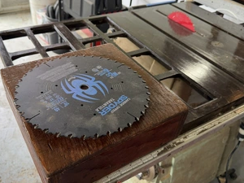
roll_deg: -4.8
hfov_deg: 56.6
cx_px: 107
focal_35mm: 32
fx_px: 226
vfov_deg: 44.1
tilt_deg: -37.6
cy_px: 81
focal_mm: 6.76
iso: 125
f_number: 1.78
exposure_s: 1/121
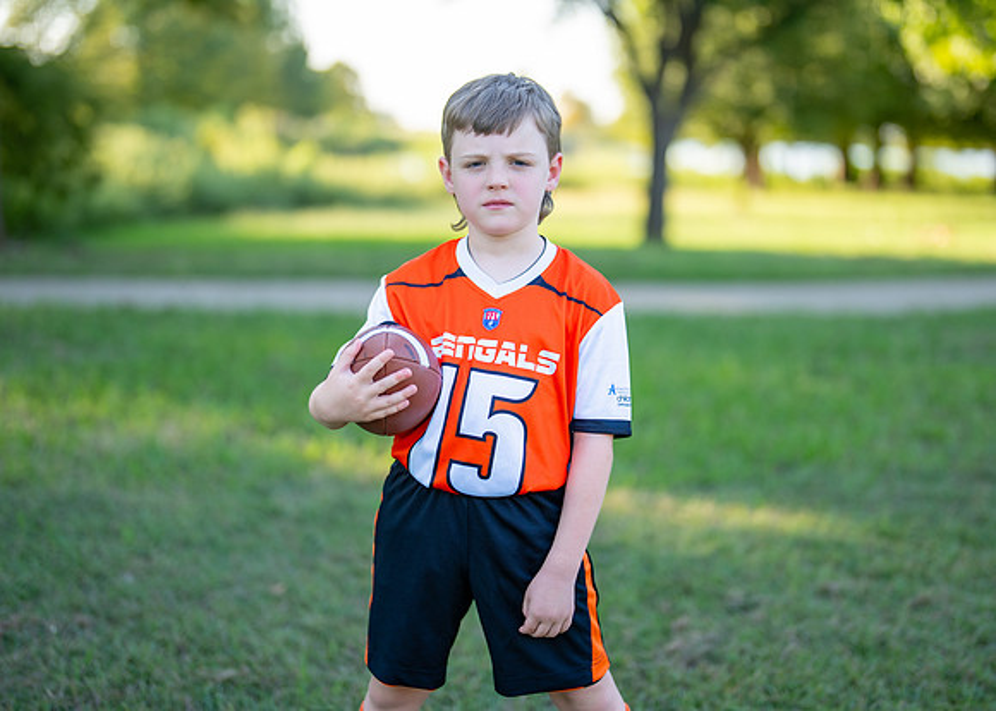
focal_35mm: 58
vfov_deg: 24.4
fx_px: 1646
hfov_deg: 33.7
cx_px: 515
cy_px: 330
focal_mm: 50
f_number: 1.2
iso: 100
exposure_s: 1/1000
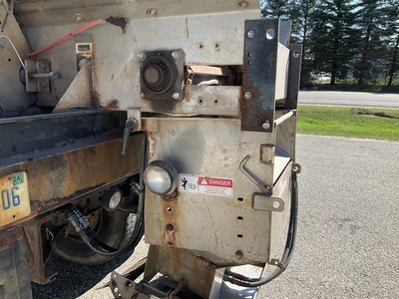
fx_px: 334
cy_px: 150
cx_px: 200
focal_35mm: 29
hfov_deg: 61.7
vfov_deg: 48.2
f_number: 1.8
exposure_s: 1/816
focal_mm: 3
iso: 25
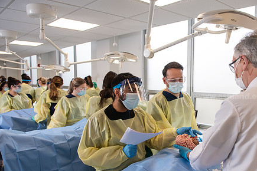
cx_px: 169
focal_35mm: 32
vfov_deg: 40.8
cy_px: 109
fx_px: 228
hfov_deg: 57.6
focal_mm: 24
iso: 500
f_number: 4.5
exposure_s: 1/200
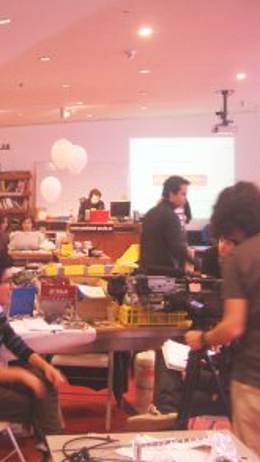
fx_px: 637
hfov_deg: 22.2
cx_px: -3
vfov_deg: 39.9
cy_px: 233
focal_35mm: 52
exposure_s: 1/8
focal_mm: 5.8
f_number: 2.6
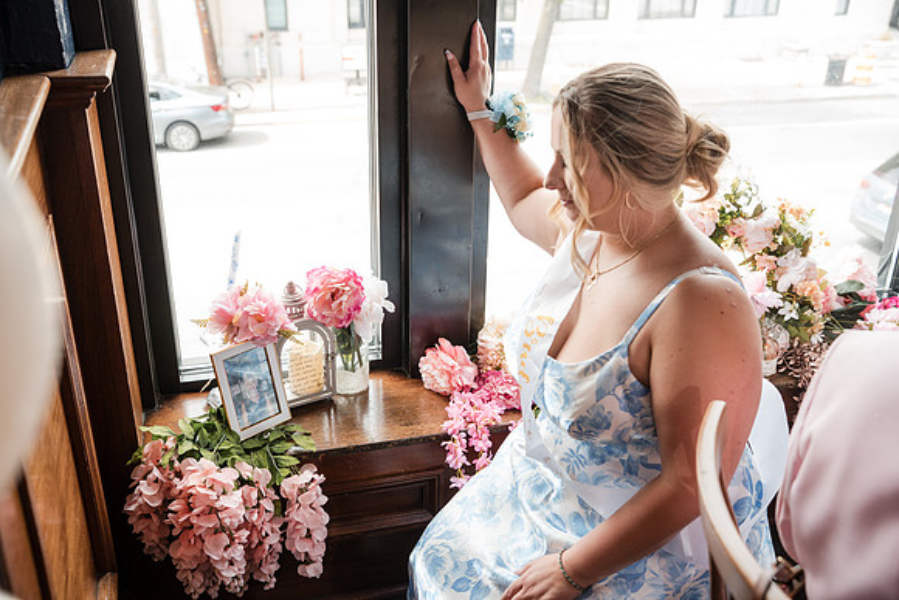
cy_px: 300
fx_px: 874
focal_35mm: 35
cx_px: 450
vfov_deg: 37.9
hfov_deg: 54.4
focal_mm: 35
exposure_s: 1/250
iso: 800
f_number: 4
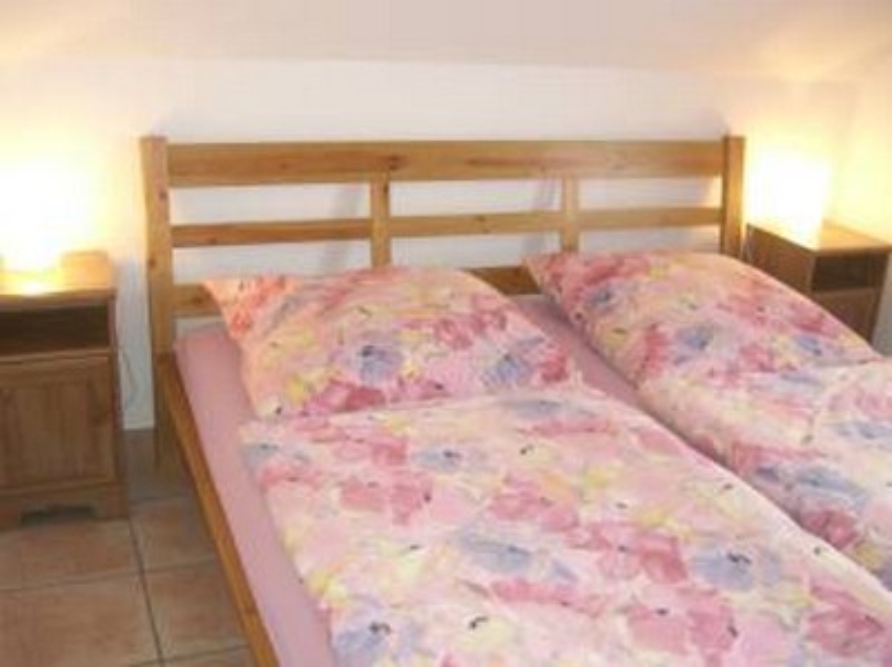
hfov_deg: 49.0
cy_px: 334
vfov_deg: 37.6
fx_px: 978
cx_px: 446
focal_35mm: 38
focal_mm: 7.9
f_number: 2.8
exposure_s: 1/60
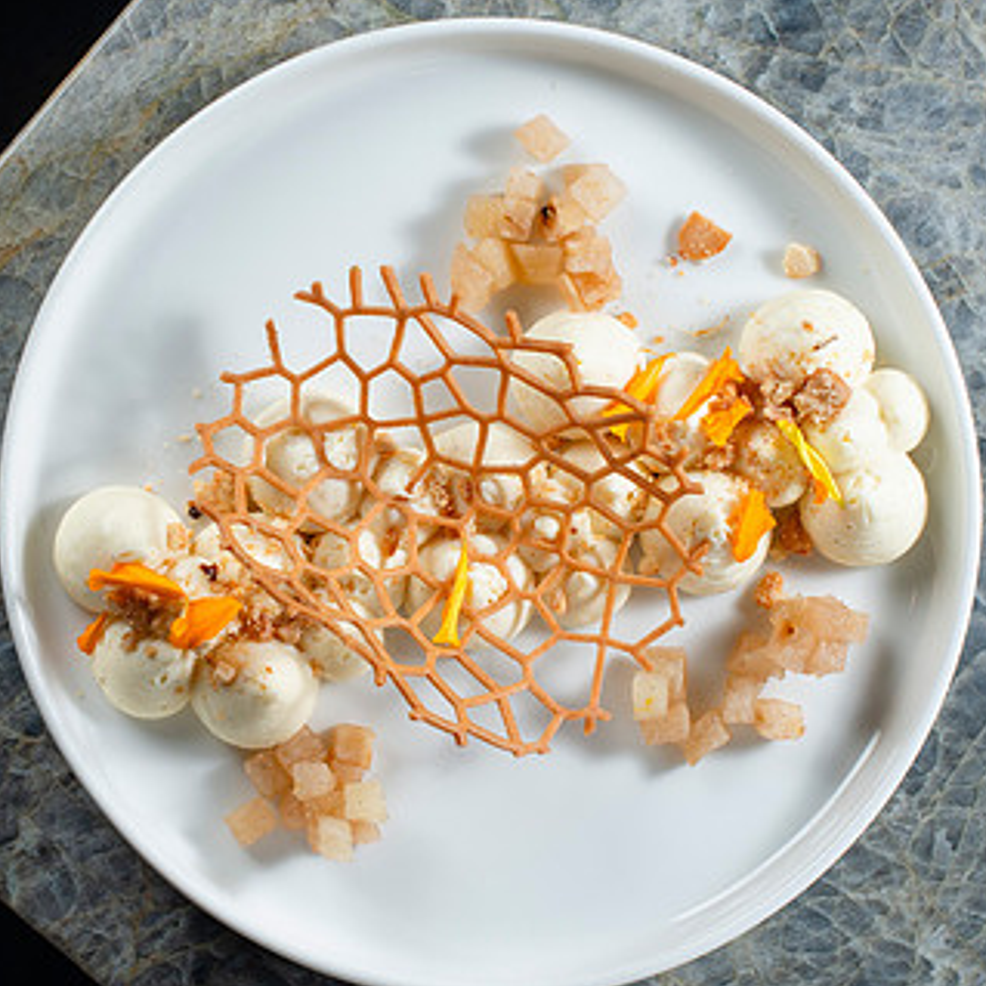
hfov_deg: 17.0
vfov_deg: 17.1
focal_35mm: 102
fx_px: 3287
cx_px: 322
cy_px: 497
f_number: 9
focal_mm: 50
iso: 200
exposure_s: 1/250
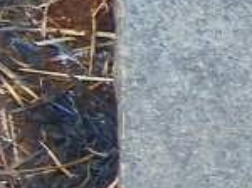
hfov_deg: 3.9
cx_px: 1005
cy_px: 195
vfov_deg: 3.1
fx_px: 3496
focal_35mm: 481
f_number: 3.5
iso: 64
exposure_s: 1/40
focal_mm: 10.7
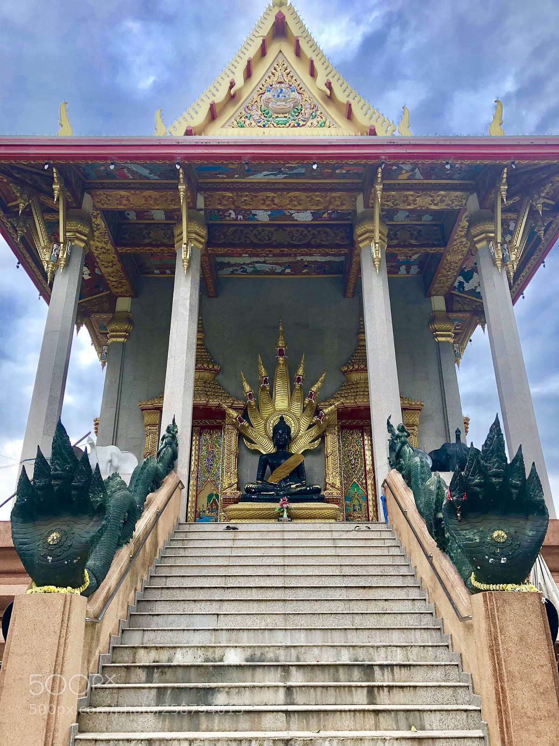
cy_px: 373
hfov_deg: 49.7
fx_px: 603
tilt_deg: +25.4
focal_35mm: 28
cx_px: 280
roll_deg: +0.6
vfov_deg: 63.4
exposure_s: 1/120
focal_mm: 4
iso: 25
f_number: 1.8
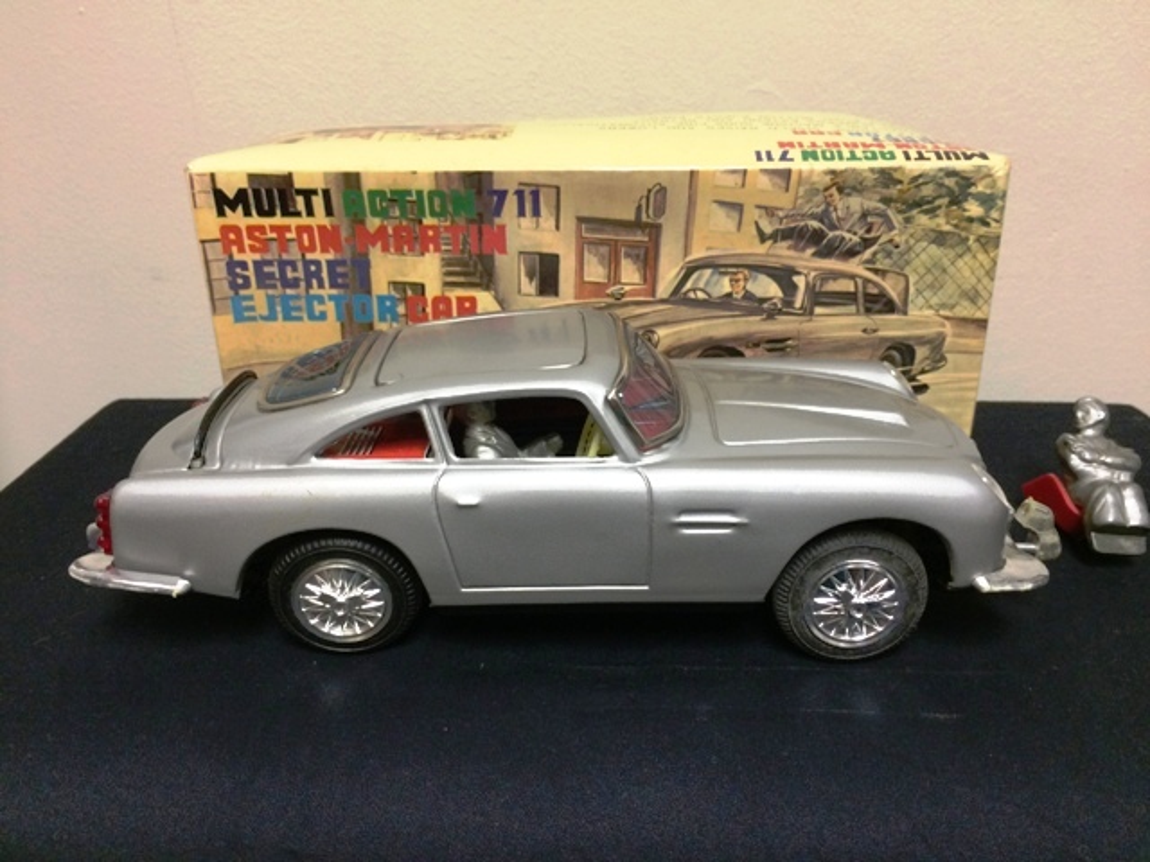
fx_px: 963
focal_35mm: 29
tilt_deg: -23.6
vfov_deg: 48.2
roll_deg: -0.3
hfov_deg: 61.7
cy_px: 431
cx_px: 575
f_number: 2.2
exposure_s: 1/33
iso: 200
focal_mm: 4.15
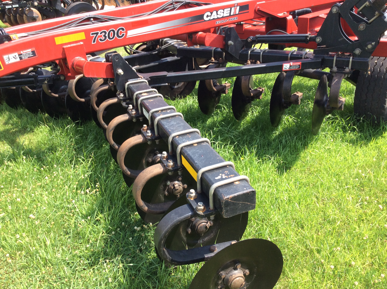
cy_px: 144
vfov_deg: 44.1
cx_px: 194
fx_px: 357
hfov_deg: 56.9
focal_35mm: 32
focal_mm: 3.3
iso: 32
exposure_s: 1/436
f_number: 2.4
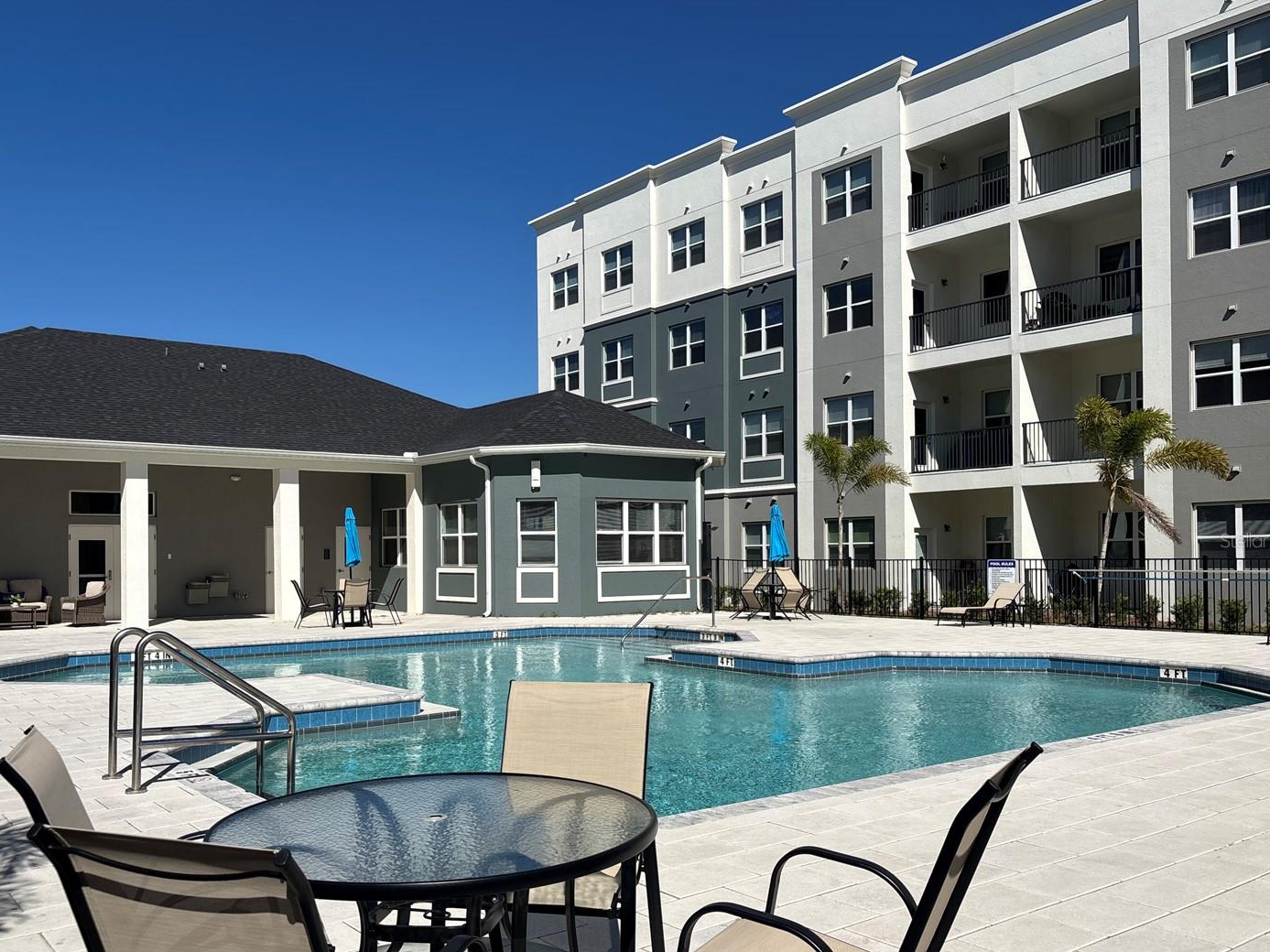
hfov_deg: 59.9
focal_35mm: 30
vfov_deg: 46.7
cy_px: 540
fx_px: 1101
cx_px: 574
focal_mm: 5.96
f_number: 1.6
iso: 50
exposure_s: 1/6711
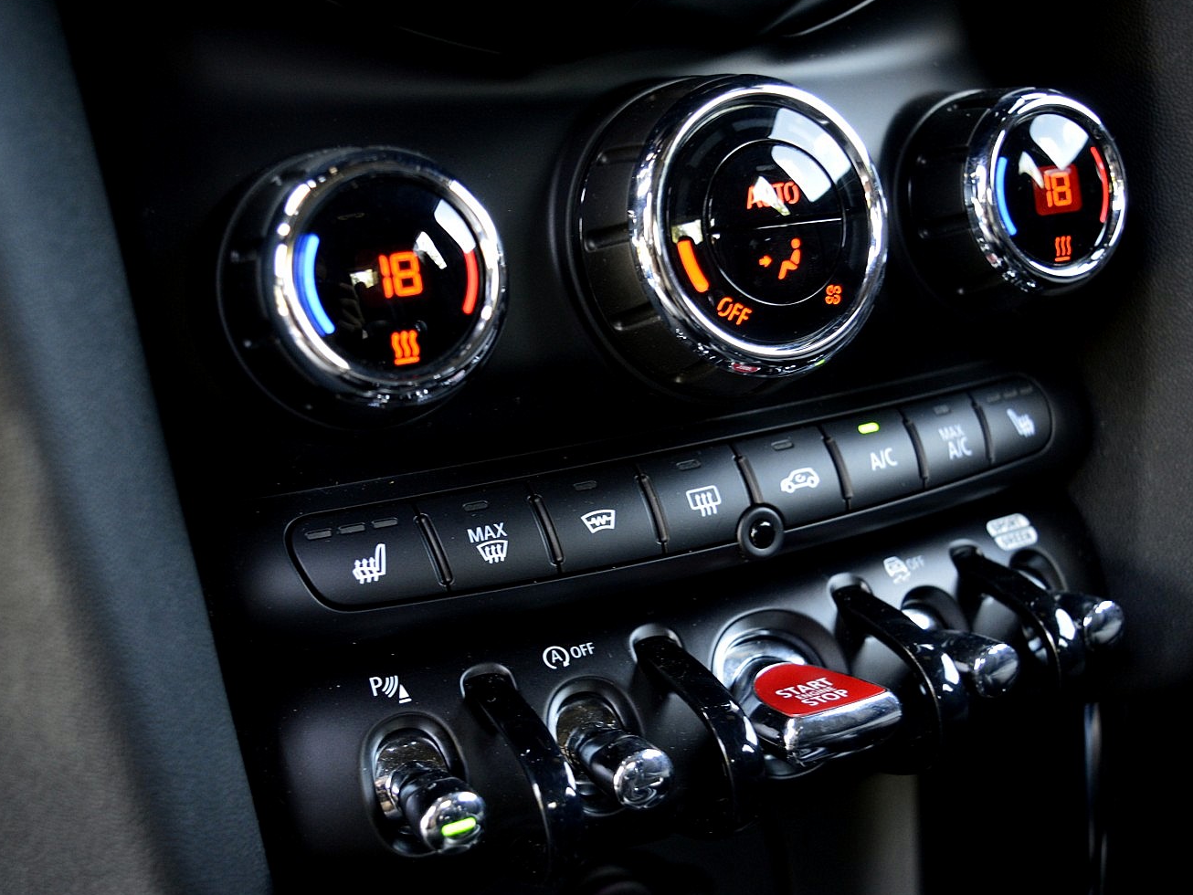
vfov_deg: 33.6
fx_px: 1482
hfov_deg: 43.8
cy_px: 479
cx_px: 570
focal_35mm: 43
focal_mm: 24
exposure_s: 1/40
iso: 800
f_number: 4
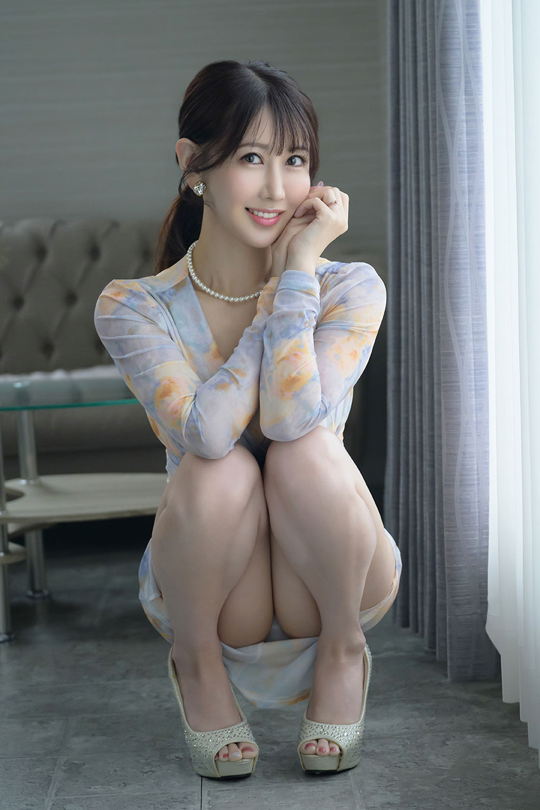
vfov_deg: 25.7
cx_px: 270
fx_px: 1778
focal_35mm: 79
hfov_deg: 17.3
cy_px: 405
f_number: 2.8
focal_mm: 53
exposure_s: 1/160
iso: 2000
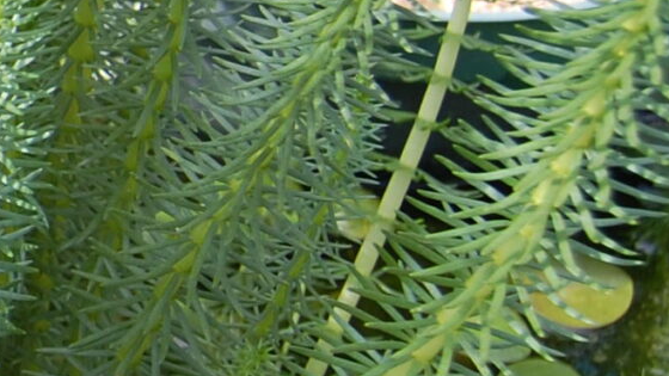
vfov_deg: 7.6
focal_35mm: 158
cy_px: 8
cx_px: -772
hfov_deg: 11.8
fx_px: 2803
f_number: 6.3
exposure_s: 1/160
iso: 200
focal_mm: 22
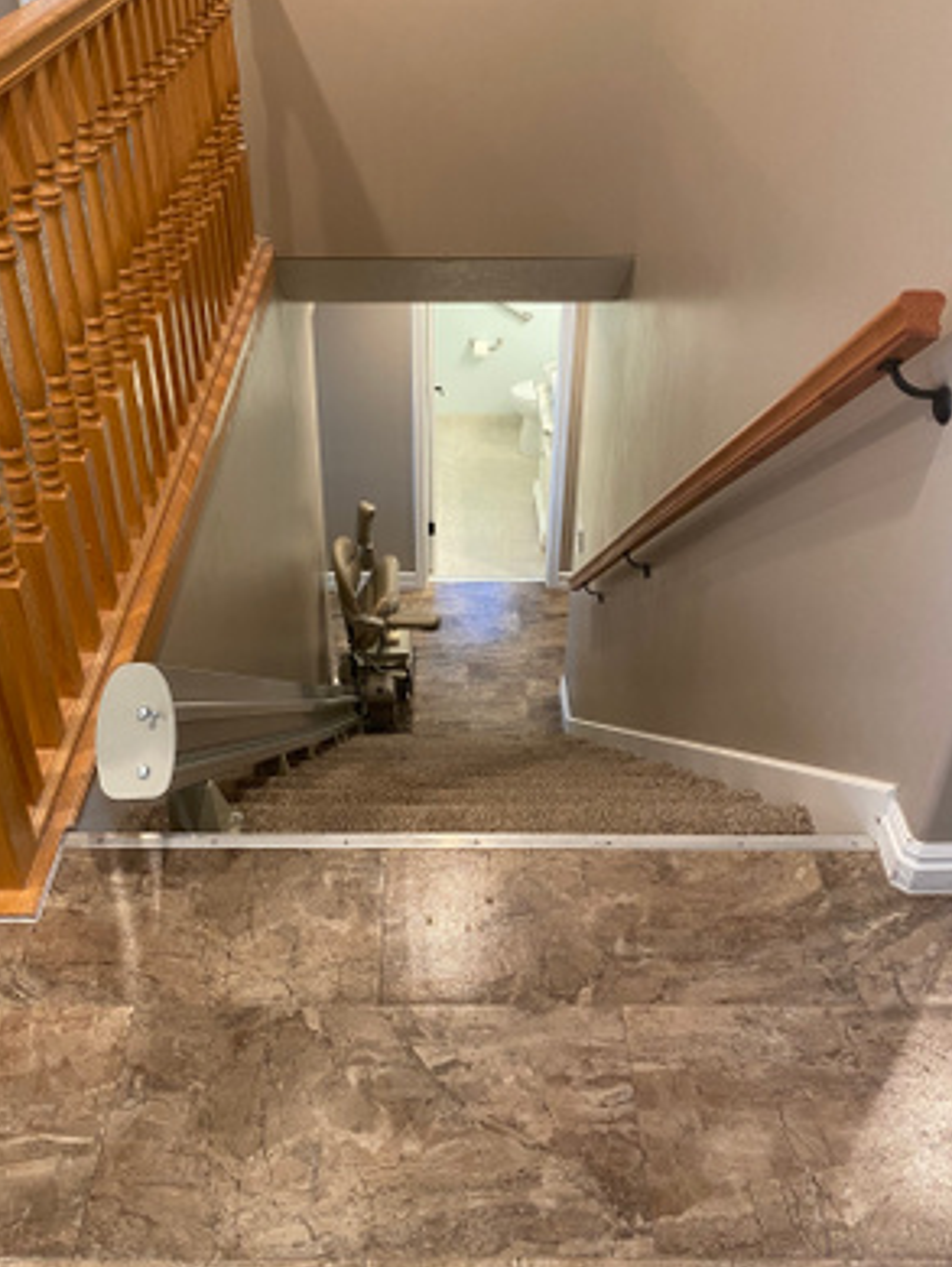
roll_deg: -0.1
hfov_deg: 44.2
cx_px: 445
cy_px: 556
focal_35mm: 32
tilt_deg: -32.9
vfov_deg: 56.6
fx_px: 1172
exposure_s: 1/60
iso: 200
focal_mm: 4.25
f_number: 1.8
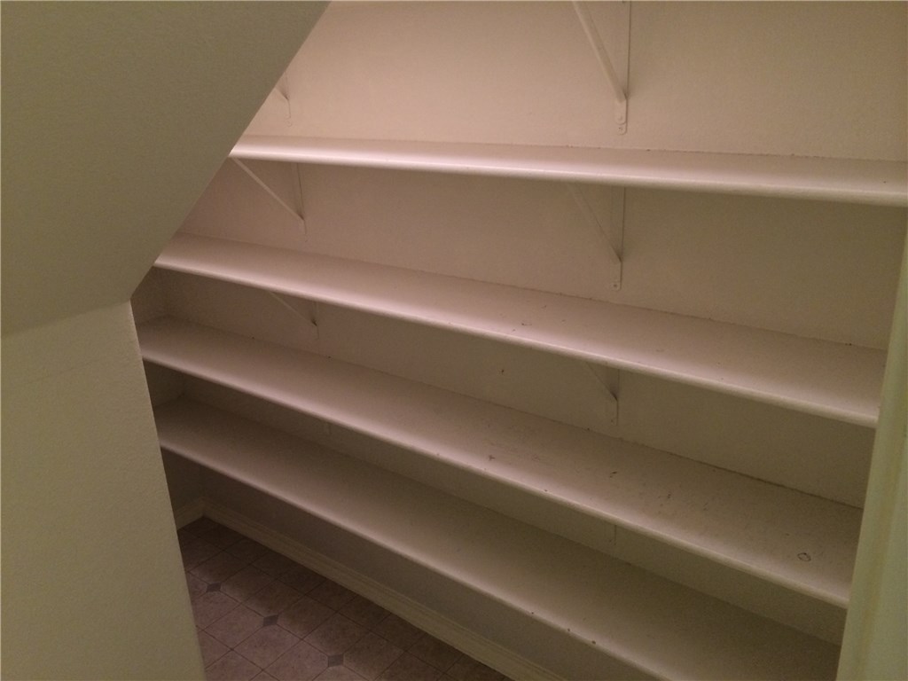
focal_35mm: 30
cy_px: 340
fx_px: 787
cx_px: 454
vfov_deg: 46.8
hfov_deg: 60.0
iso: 250
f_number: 2.2
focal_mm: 4.12
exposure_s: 1/30
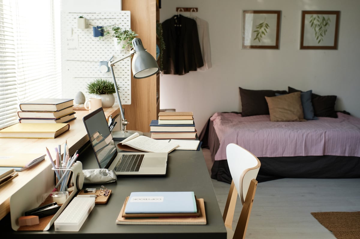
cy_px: 120
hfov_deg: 54.5
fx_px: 350
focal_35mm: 35
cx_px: 180
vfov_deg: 37.8
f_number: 4
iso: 200
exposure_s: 1/125
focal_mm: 23
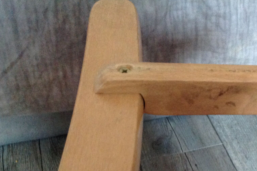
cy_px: 151
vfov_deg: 21.5
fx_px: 443
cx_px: 204
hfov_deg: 31.6
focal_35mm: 62
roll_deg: -4.7
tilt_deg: -44.7
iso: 500
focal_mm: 4.28
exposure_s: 1/15
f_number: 2.4
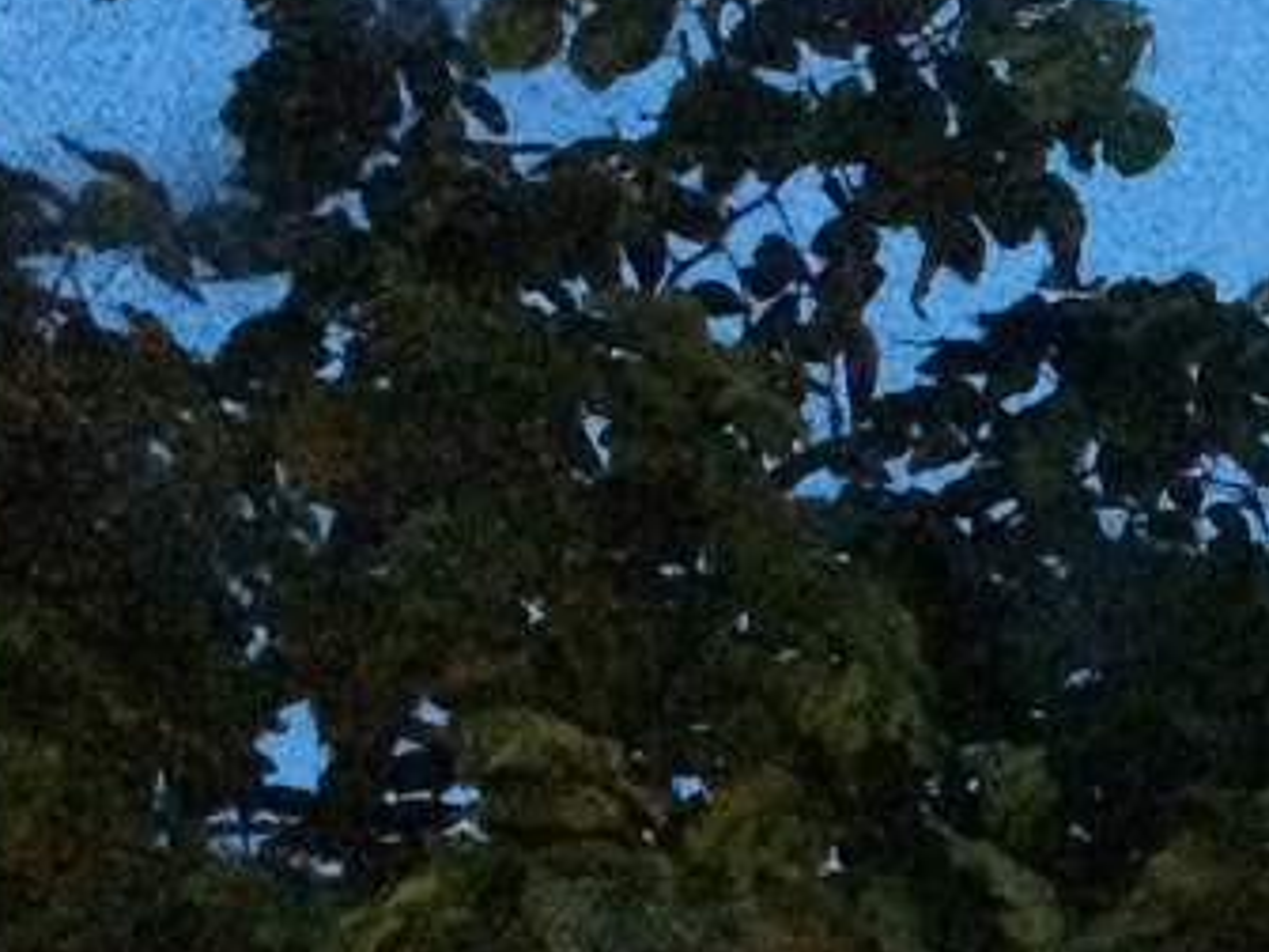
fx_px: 5059
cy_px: 695
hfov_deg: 12.5
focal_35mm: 138
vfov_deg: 10.7
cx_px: 2546
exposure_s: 1/17
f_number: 2.2
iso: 1250
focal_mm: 4.15
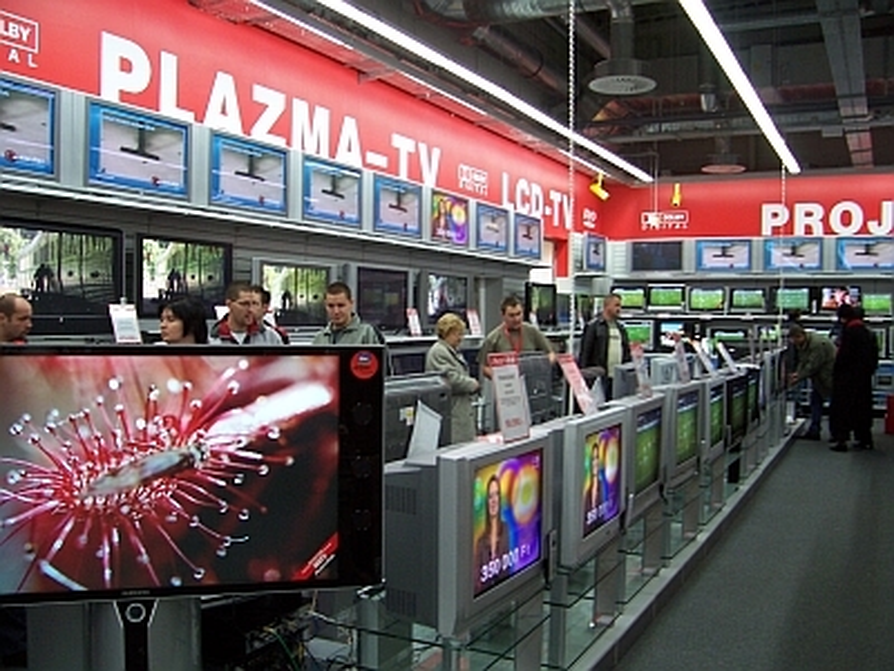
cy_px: 336
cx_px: 447
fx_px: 878
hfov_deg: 54.0
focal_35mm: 34
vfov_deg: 41.8
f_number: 2.7
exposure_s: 1/30
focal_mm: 5.6
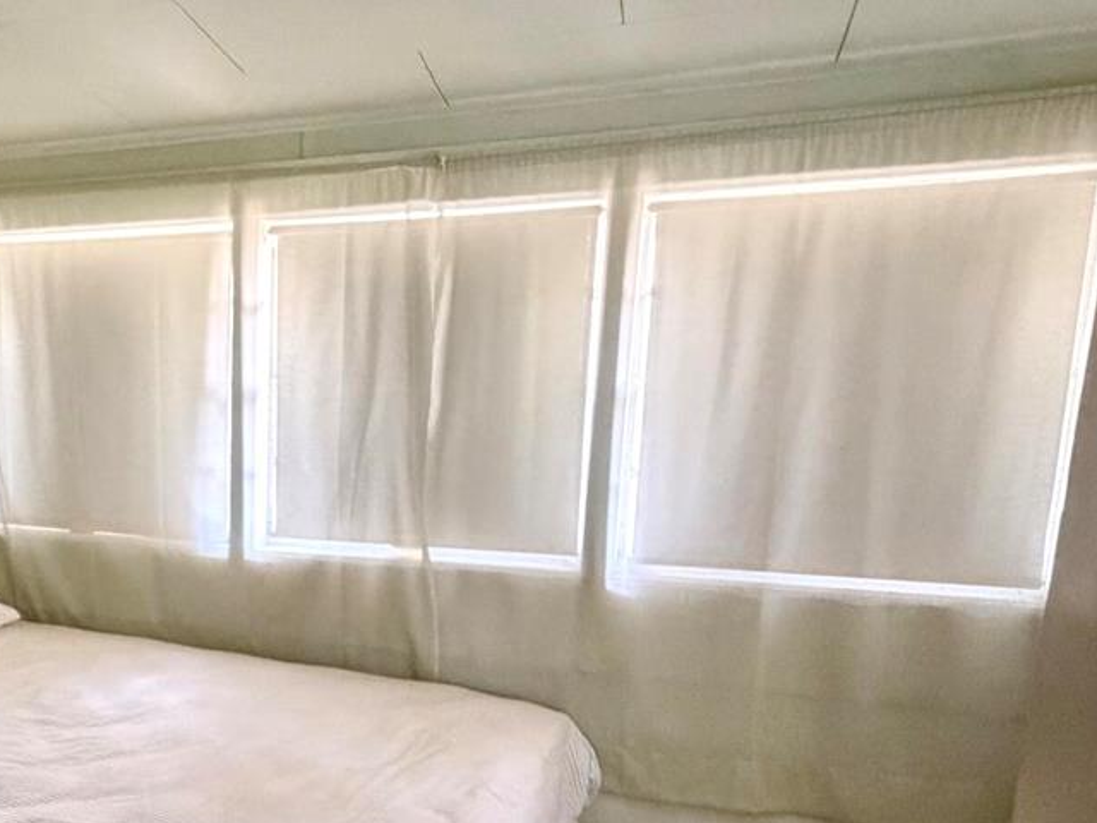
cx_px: 141
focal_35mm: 35
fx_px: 1109
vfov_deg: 40.0
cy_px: 576
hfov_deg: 48.0
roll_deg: +0.6
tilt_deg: -11.0
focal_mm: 2.22
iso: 1250
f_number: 2.2
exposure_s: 1/60
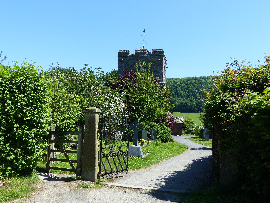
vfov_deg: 40.7
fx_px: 273
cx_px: 135
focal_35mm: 35
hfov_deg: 52.6
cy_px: 102
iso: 100
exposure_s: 1/500
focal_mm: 6.3
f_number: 4
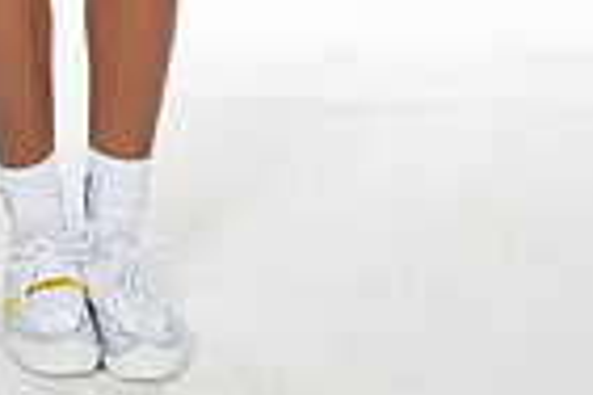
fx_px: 2899
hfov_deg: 11.6
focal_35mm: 176
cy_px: -471
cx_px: 13
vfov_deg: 7.4
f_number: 7.1
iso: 800
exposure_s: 1/320
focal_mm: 55
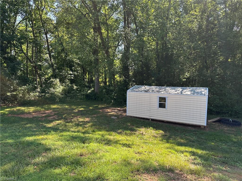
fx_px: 168
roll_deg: -0.3
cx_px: 121
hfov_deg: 71.6
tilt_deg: -5.5
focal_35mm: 24
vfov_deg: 56.8
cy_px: 90
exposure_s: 1/564
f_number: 1.78
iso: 80
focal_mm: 6.86
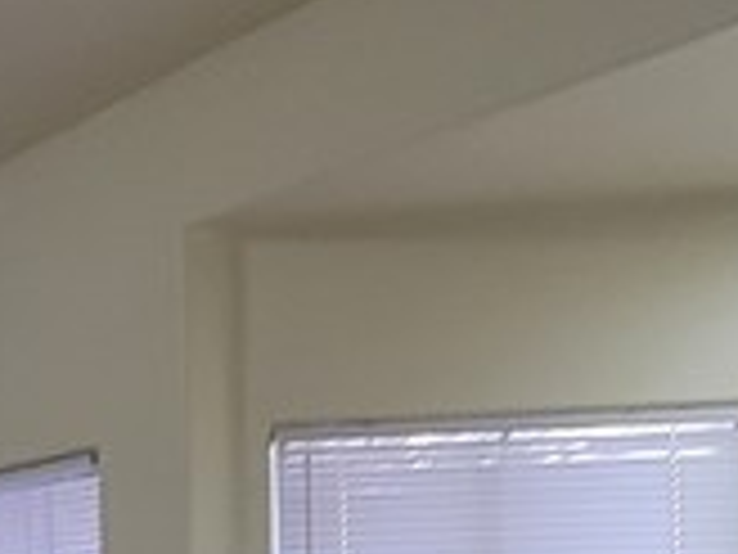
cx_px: 112
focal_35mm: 81
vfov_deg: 16.9
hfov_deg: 23.6
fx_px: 1727
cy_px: 761
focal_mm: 2.2
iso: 250
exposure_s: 1/60
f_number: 2.2
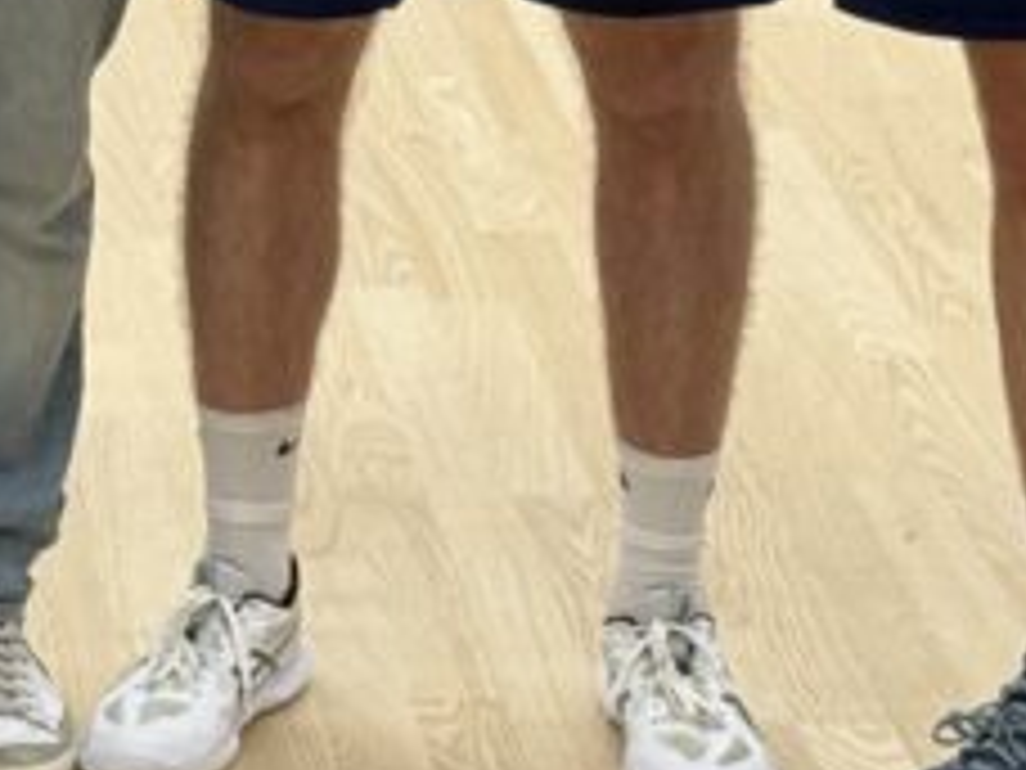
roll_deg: +0.2
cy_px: -428
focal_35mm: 216
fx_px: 6402
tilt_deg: -12.5
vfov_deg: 6.8
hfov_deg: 9.1
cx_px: -45
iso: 100
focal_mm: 6.76
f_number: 1.78
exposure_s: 1/110
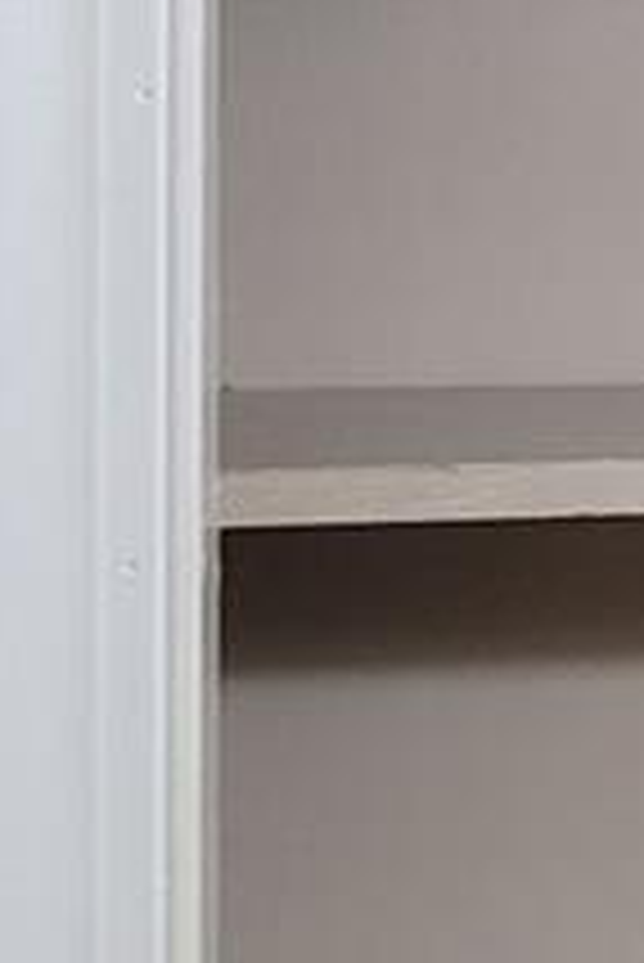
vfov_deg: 20.8
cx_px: 1540
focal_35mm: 97
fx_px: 2598
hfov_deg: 11.6
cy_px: 212
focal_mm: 2.2
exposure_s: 1/60
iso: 125
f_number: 2.2
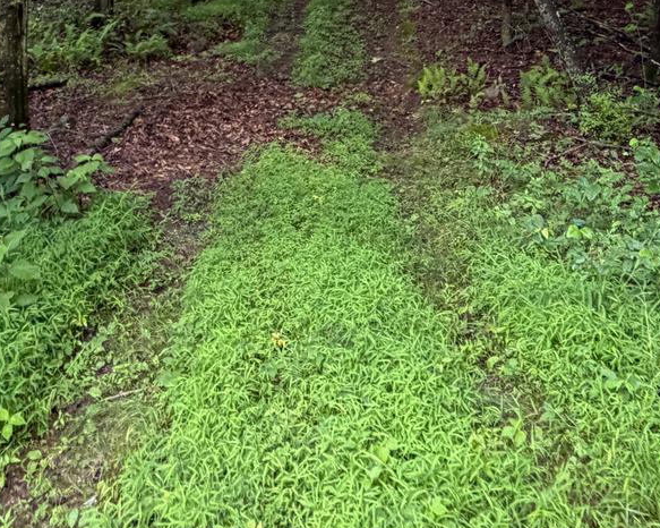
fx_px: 937
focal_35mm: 48
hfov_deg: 38.8
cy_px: -76
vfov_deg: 28.1
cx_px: 350
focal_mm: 2.22
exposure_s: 1/121
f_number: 2.2
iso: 160
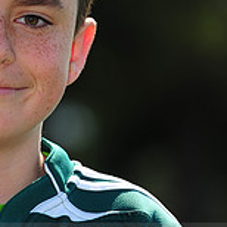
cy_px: 243
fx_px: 4748
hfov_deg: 2.7
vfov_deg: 2.7
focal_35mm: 640
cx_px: -10
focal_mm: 200
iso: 200
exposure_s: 1/800
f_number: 4.5
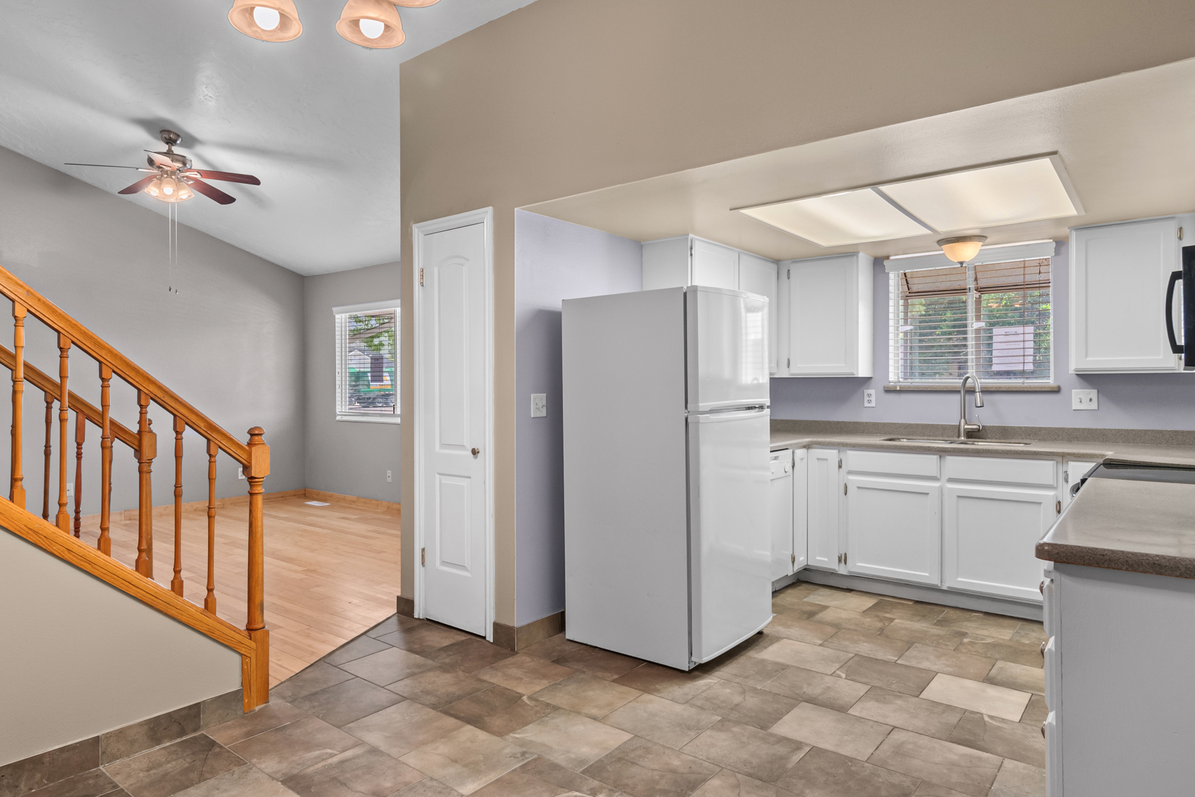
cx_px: 508
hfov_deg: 78.1
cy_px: 372
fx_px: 730
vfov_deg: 57.2
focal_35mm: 22
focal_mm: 15
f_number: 8
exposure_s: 1/2
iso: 500
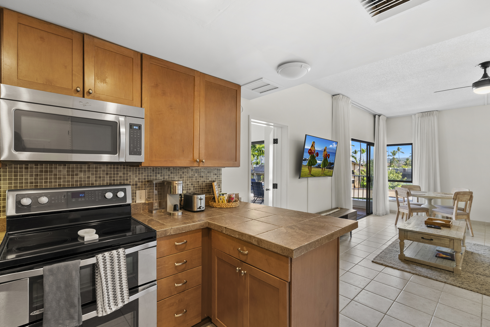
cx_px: 245
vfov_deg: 73.8
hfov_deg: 96.7
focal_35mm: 16
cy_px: 164
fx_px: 218
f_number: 6.3
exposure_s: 1/5
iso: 200
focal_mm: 16
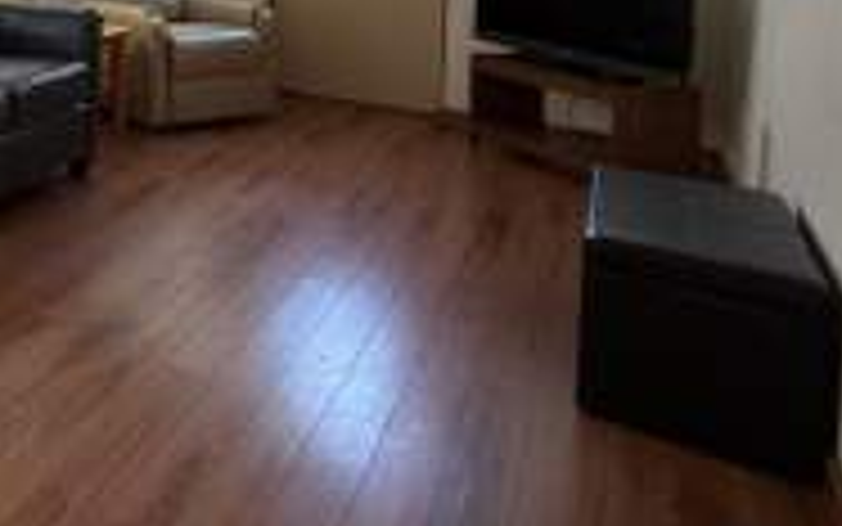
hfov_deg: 39.0
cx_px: -149
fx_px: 872
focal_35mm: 38
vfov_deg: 29.2
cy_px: -99
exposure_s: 1/120
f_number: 2.2
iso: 125
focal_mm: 2.22
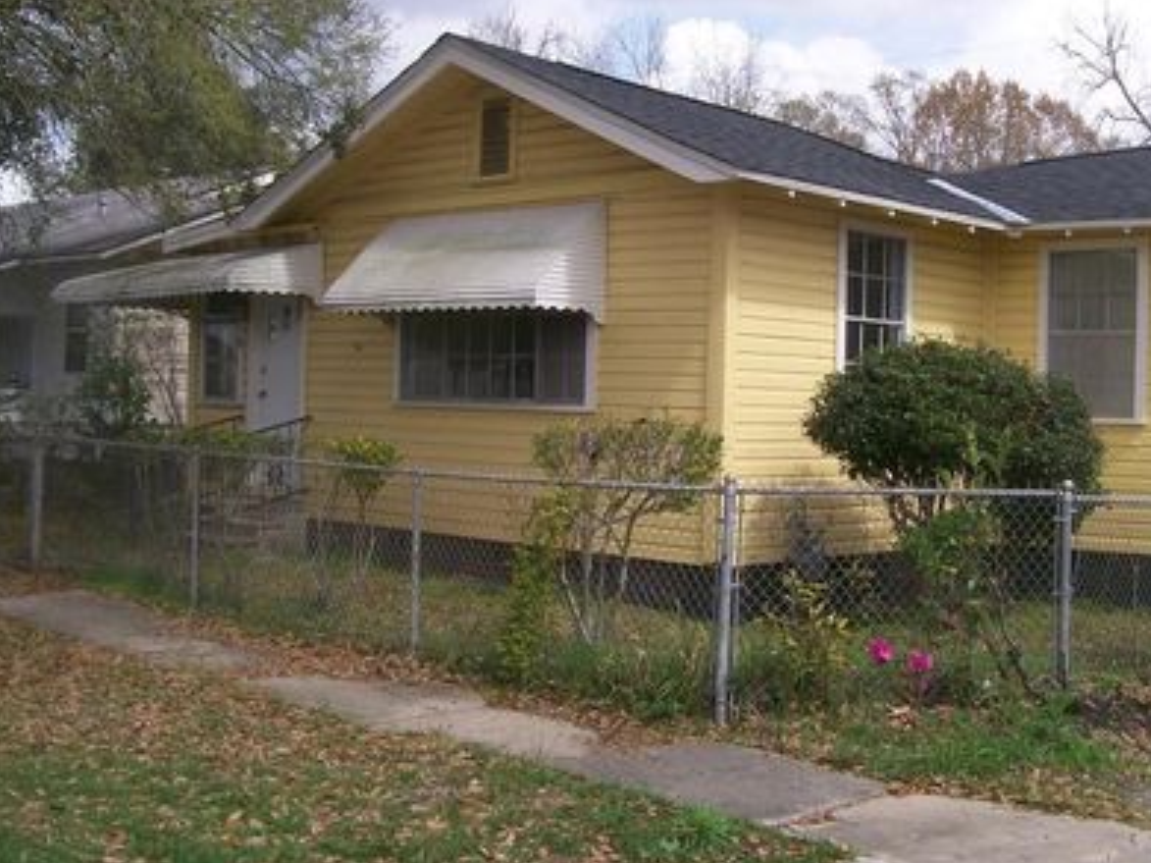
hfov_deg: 41.1
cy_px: 381
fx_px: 1529
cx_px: 677
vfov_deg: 31.5
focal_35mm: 46
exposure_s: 1/510
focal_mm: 6
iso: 80
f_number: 4.8
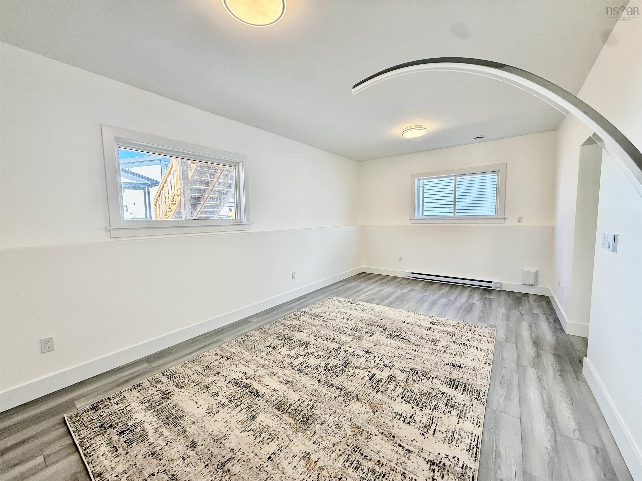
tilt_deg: -3.8
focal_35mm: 14
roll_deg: +1.7
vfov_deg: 85.7
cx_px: 321
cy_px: 240
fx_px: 260
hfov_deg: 102.1
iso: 125
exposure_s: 1/120
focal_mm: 2.22
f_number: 2.2
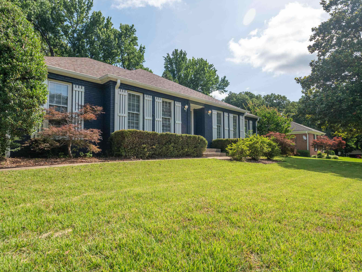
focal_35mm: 21
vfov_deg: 63.4
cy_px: 136
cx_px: 177
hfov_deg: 79.0
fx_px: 220
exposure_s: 1/200
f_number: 11
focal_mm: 19
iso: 400
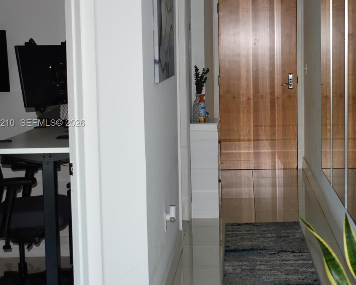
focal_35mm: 76
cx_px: 269
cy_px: 124
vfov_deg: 20.2
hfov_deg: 24.8
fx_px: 801
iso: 250
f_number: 4.5
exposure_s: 1/60
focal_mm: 32
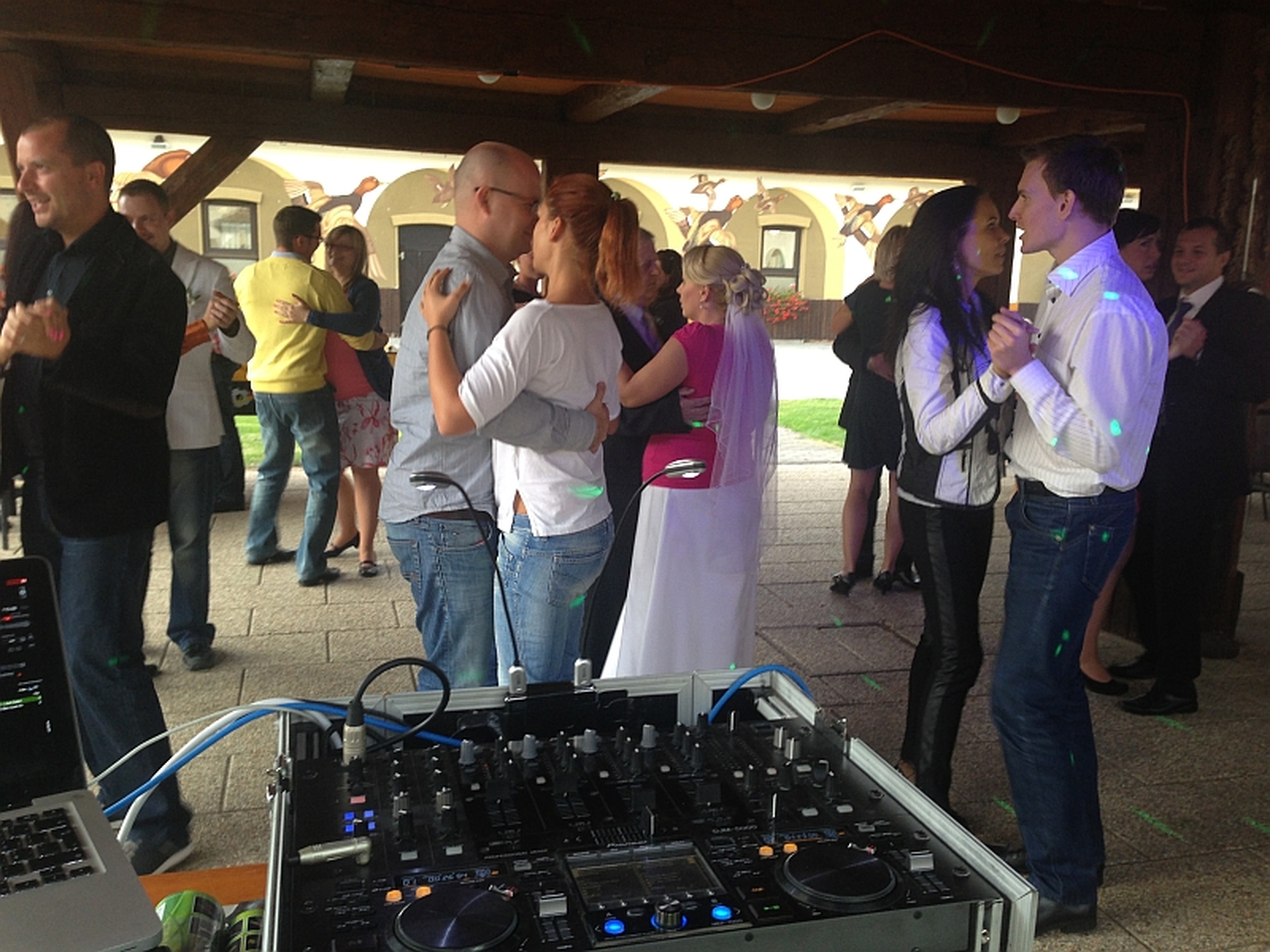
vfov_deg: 42.9
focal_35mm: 33
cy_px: 476
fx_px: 1211
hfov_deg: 55.4
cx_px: 635
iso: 64
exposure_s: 1/20
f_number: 2.4
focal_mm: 4.13
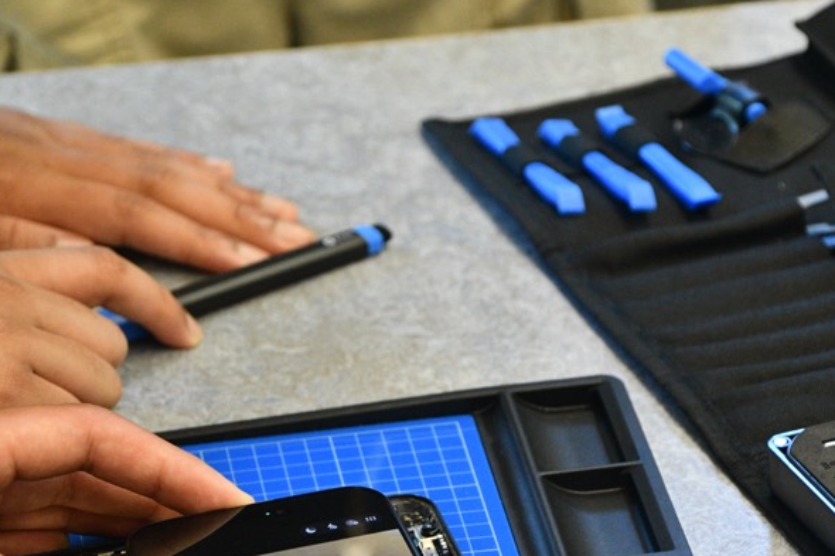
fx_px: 4776
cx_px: 505
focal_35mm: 206
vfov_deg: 6.7
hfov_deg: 10.0
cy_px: 375
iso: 3200
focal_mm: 90
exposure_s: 1/125
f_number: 5.3
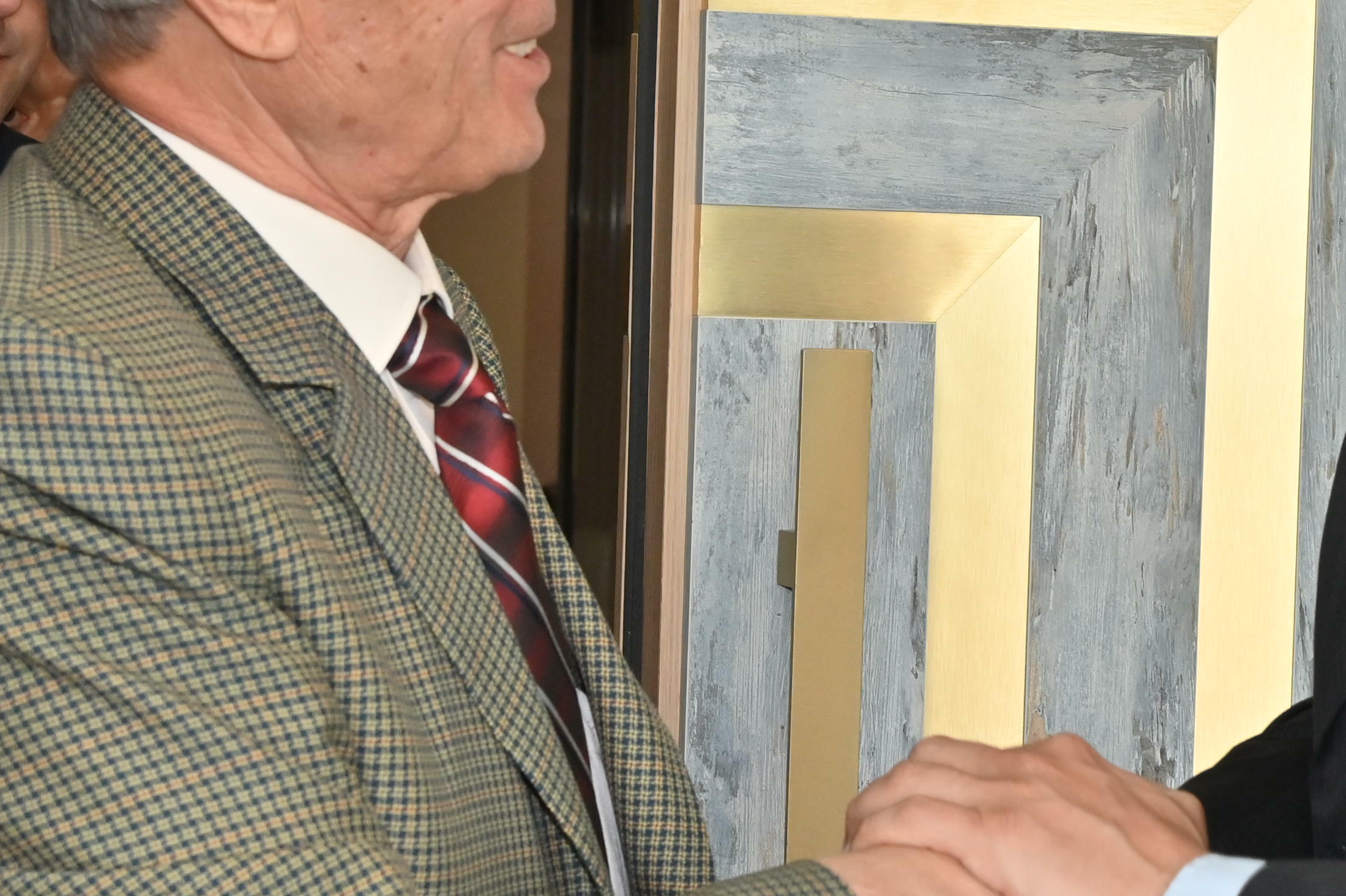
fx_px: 4521
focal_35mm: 121
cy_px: 415
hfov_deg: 16.9
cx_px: 925
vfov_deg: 11.3
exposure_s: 1/160
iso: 800
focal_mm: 44
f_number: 7.1
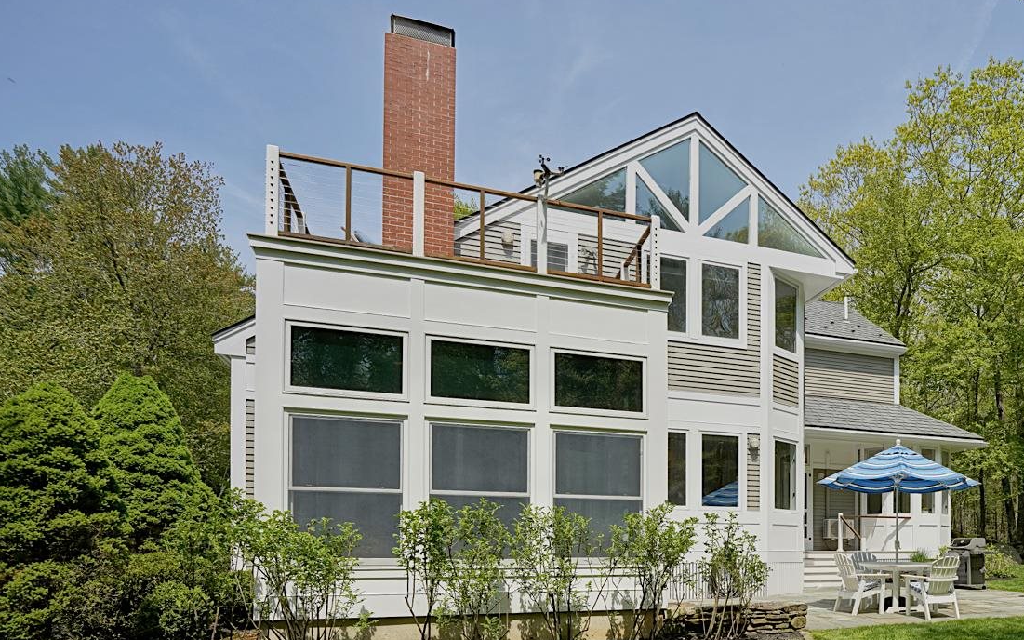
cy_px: 547
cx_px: 743
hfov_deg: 67.8
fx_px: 712
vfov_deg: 45.0
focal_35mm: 26
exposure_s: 1/250
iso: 100
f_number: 8
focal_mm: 15.3
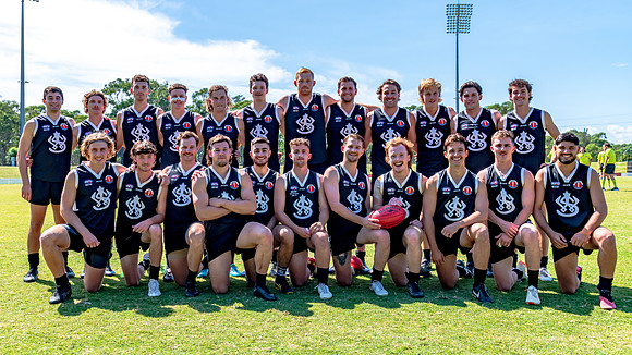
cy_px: 154
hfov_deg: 54.4
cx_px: 294
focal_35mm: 37
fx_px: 614
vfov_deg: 32.2
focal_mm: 32
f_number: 7.1
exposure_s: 1/640
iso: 200
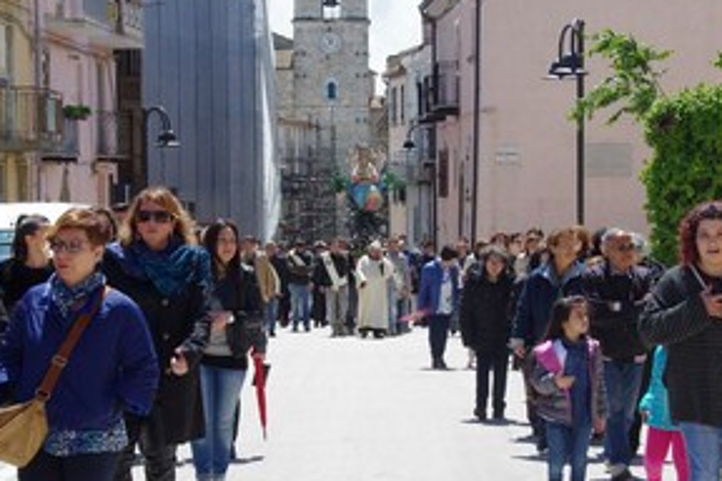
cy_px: 307
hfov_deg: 18.4
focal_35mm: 111
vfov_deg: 12.3
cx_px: 331
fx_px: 2226
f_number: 11
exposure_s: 1/320
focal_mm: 43
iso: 640
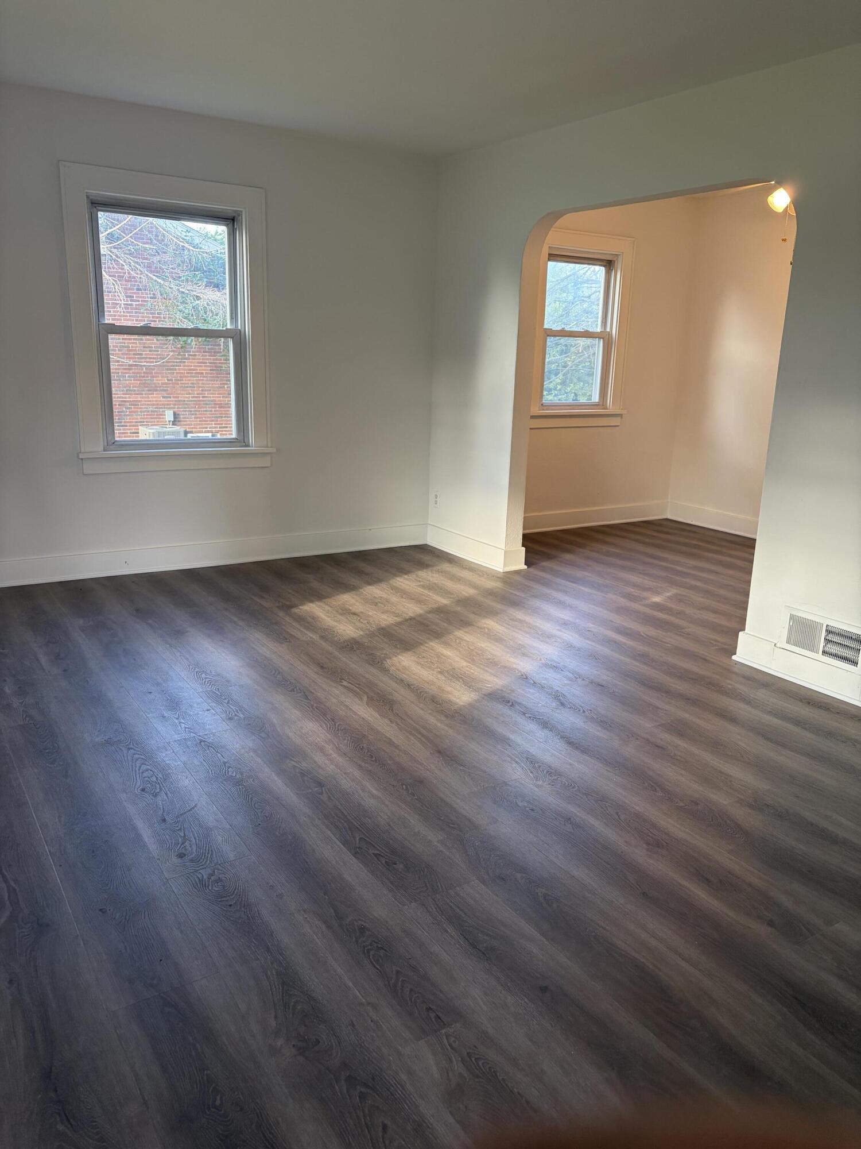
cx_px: 430
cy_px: 574
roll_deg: -2.3
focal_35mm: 26
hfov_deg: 53.1
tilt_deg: -13.9
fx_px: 862
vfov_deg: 67.3
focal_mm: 5.96
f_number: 1.6
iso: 125
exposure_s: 1/60
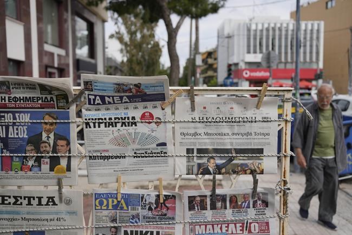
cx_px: 176
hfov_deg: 54.4
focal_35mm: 35
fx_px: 342
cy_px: 118
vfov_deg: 37.8
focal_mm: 35
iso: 100
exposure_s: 1/800
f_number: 4.5
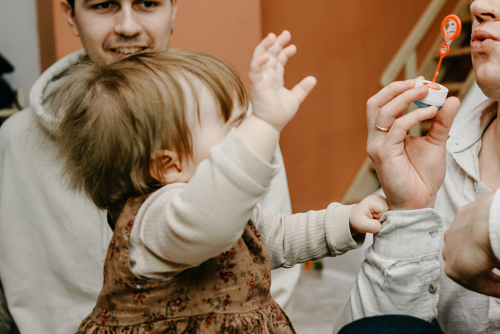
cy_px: 95
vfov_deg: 19.1
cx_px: 490
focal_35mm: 71
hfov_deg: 27.0
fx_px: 987
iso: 100
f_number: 3.2
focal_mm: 32
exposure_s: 1/160
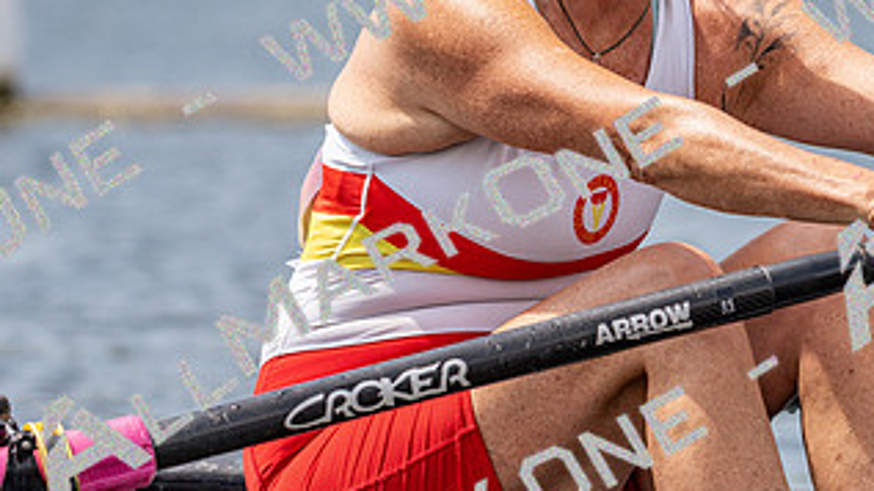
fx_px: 11907
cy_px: 90
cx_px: 601
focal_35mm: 514
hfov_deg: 4.2
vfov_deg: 2.4
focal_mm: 268
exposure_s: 1/1600
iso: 250
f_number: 5.6
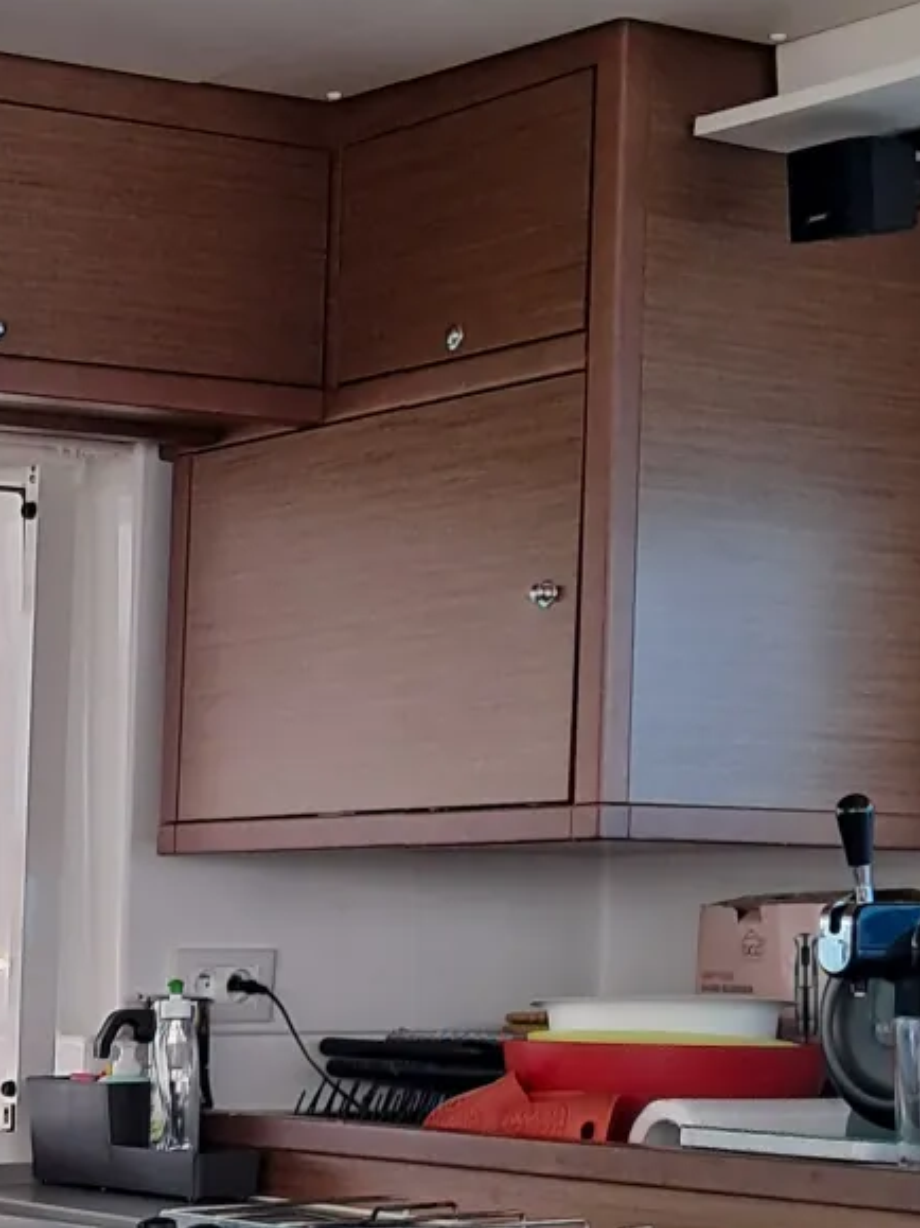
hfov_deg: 15.9
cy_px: 1174
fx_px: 3084
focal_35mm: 87
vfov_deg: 21.8
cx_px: -335
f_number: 1.8
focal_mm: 4
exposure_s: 1/120
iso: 50
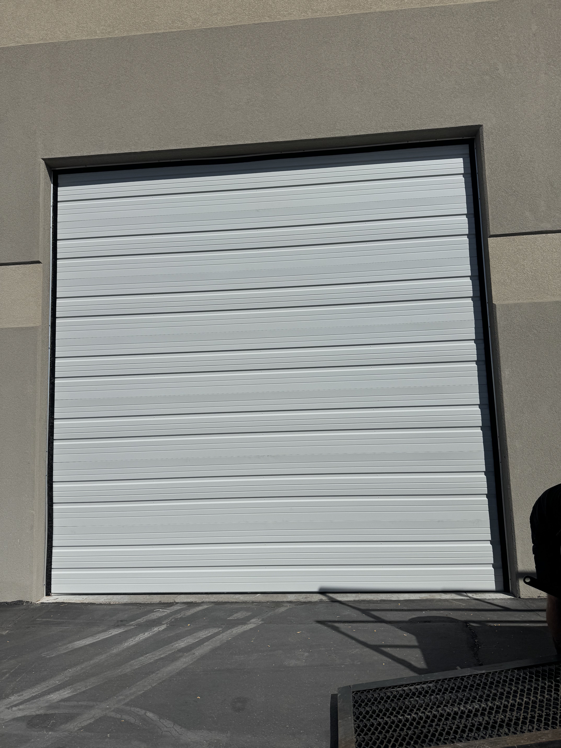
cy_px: 374
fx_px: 519
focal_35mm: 24
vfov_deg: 71.6
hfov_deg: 56.8
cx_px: 280
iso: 64
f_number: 1.78
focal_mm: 6.76
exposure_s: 1/15152
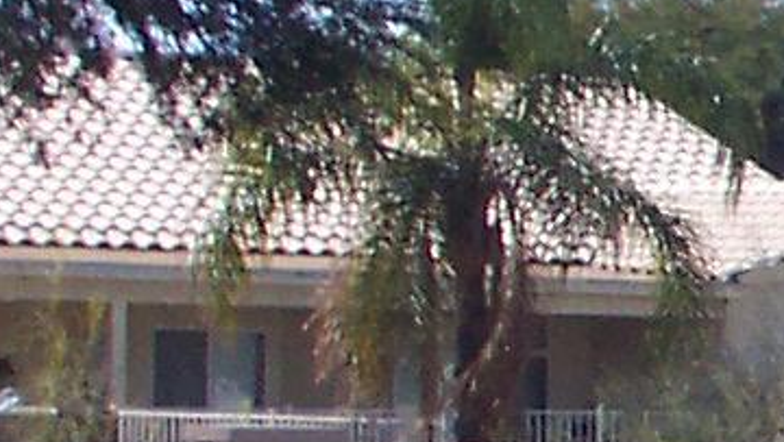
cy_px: 640
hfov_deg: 7.9
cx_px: 2032
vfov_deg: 4.9
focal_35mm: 249
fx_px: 5179
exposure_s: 1/125
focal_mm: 7.5
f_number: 9.5
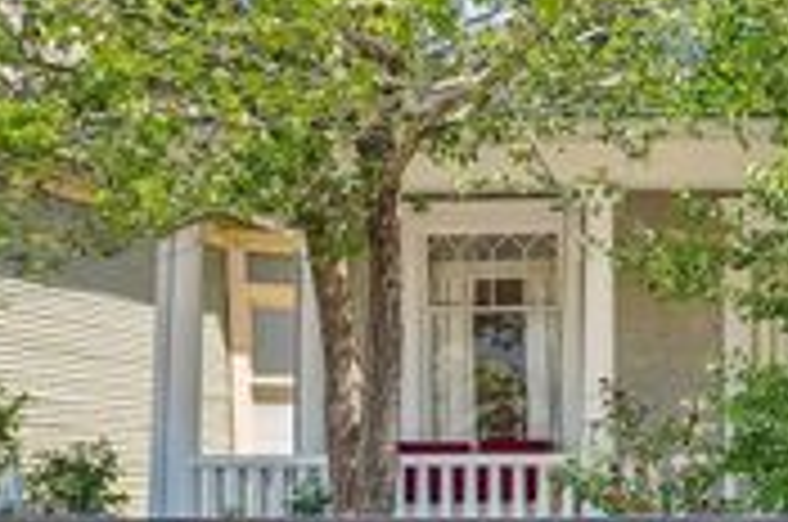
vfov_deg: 20.8
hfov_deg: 28.3
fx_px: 1417
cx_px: 860
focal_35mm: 65
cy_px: 362
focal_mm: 15.1
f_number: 8
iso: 800
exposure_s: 1/320
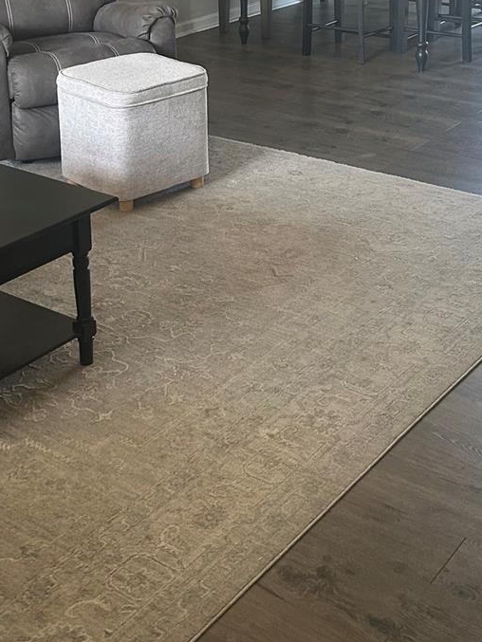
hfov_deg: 24.8
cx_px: 287
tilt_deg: -12.5
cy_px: 22
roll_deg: +0.3
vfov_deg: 30.7
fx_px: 1095
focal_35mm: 59
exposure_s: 1/120
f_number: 1.5
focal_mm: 5.7
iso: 125
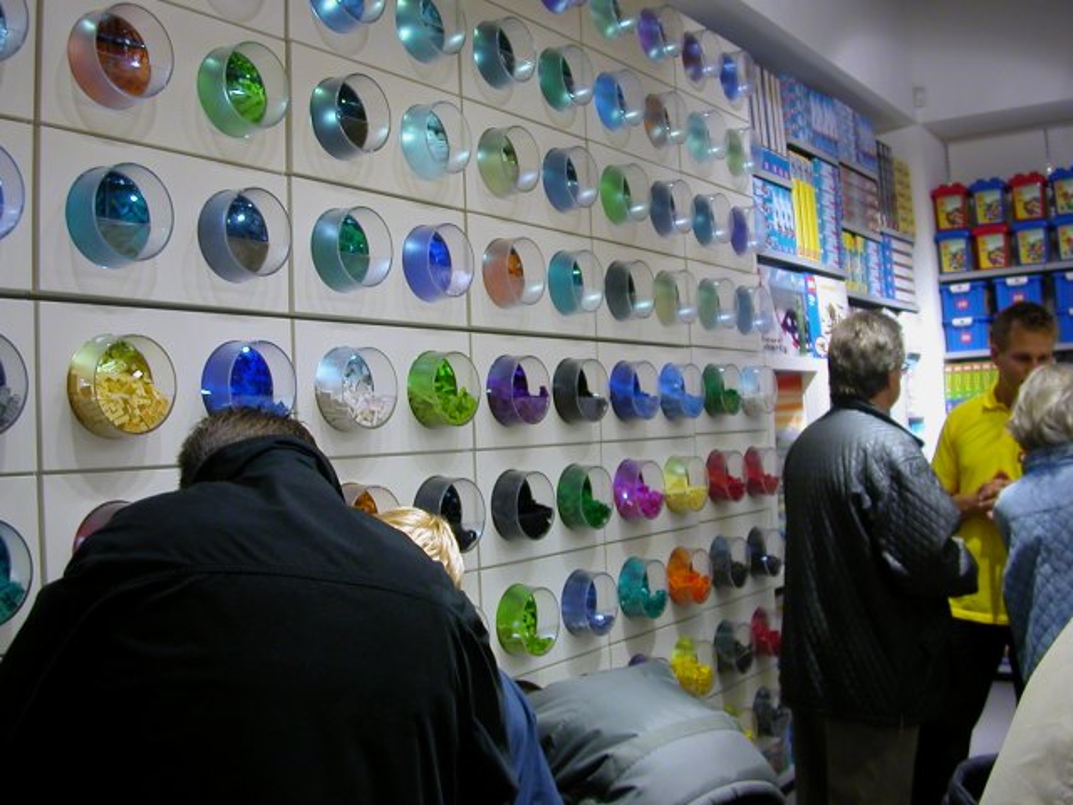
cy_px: 402
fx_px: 1147
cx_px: 536
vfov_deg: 38.7
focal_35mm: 37
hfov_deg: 50.1
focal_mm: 5.6
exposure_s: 1/58
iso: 100
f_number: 2.7
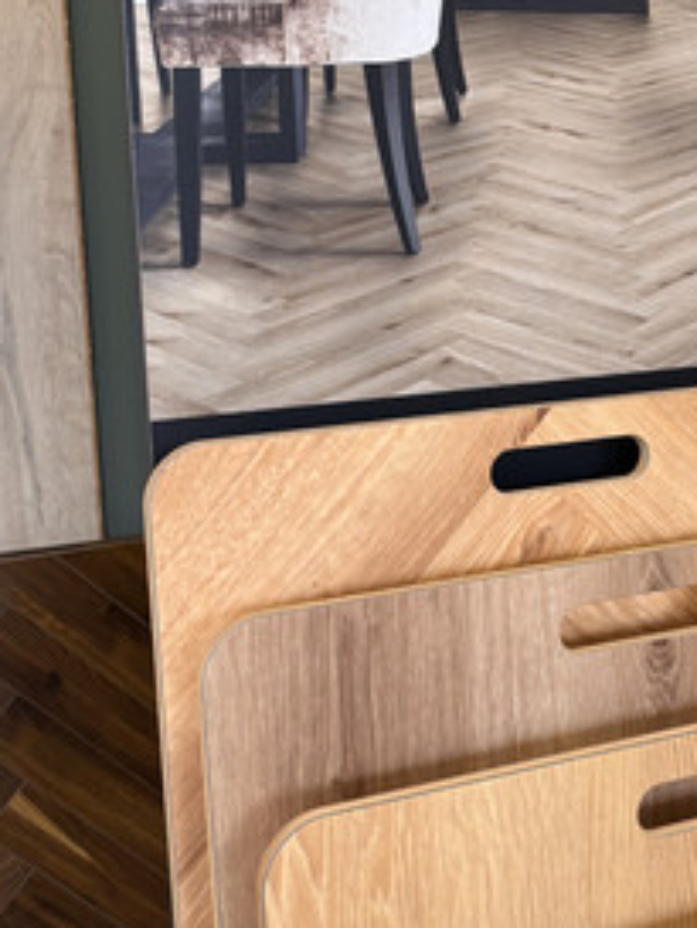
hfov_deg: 23.5
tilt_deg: -9.9
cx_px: 609
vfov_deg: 31.6
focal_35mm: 61
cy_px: 371
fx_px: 1636
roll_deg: -0.2
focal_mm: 5.96
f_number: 1.6
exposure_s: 1/100
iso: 125
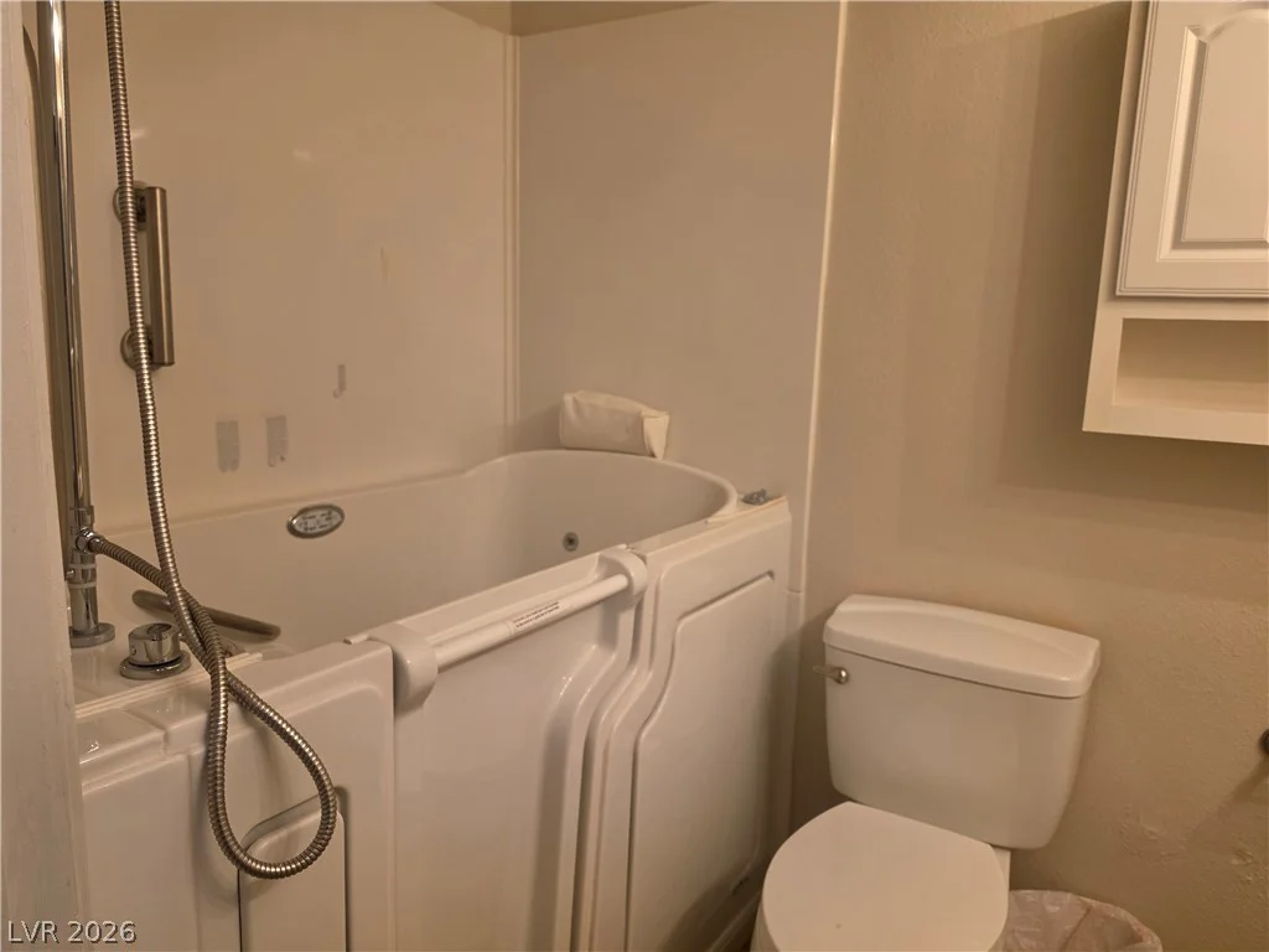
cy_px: 476
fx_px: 843
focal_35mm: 23
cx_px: 634
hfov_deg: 73.9
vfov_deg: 58.9
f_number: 1.4
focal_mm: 6.5
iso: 200
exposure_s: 1/120
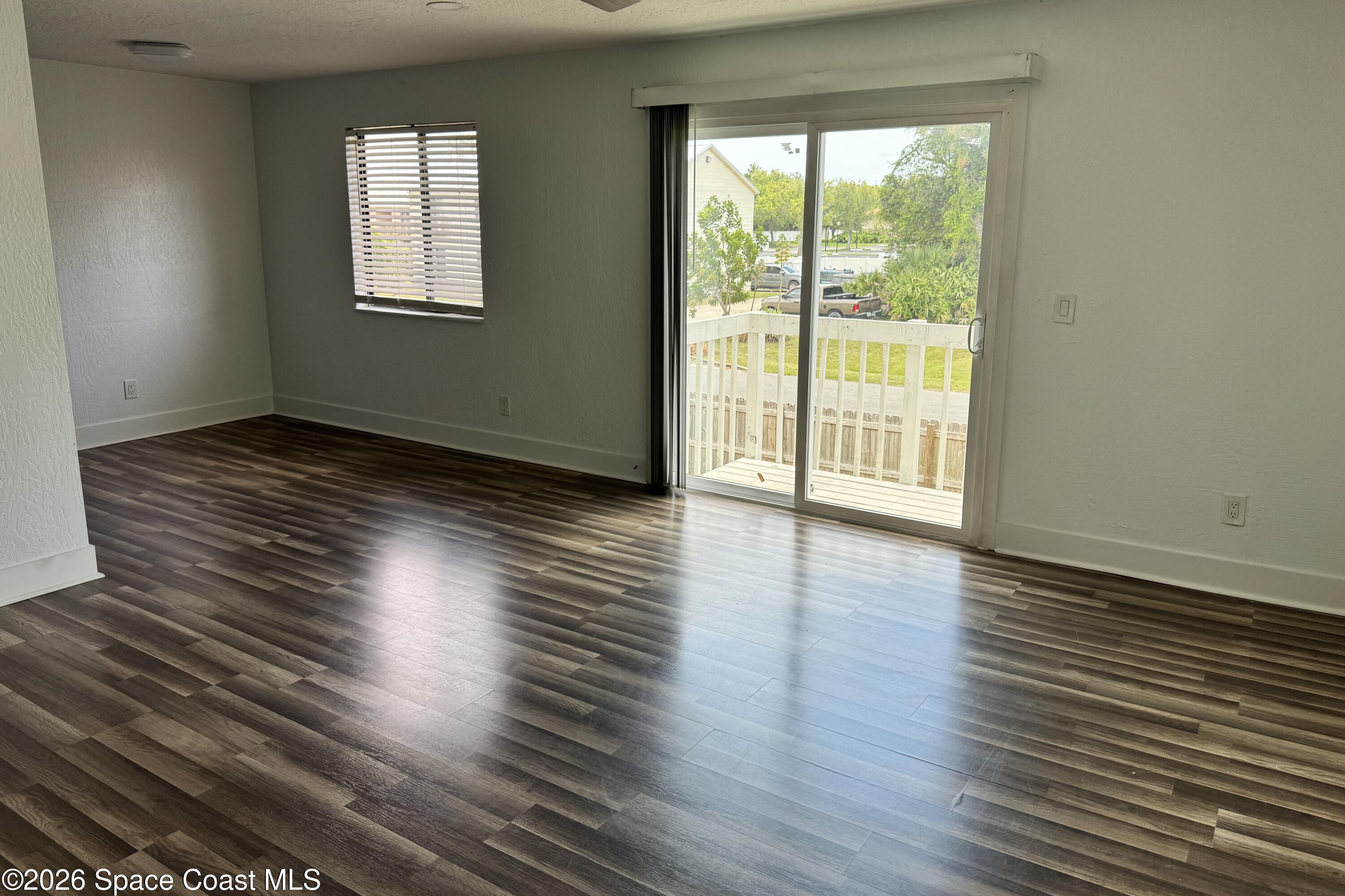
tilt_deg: -14.6
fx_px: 934
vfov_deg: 51.3
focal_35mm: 25
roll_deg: -0.1
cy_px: 421
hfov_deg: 71.5
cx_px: 673
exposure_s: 1/362
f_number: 1.78
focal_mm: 6.76
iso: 80
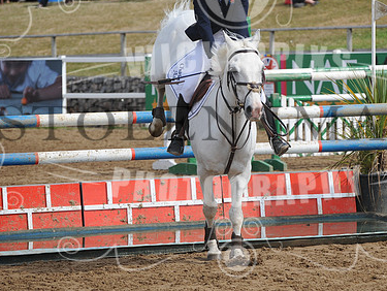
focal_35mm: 245
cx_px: 237
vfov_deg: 6.1
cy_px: 111
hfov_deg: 8.1
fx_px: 2742
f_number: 5.6
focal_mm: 165
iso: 320
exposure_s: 1/1600
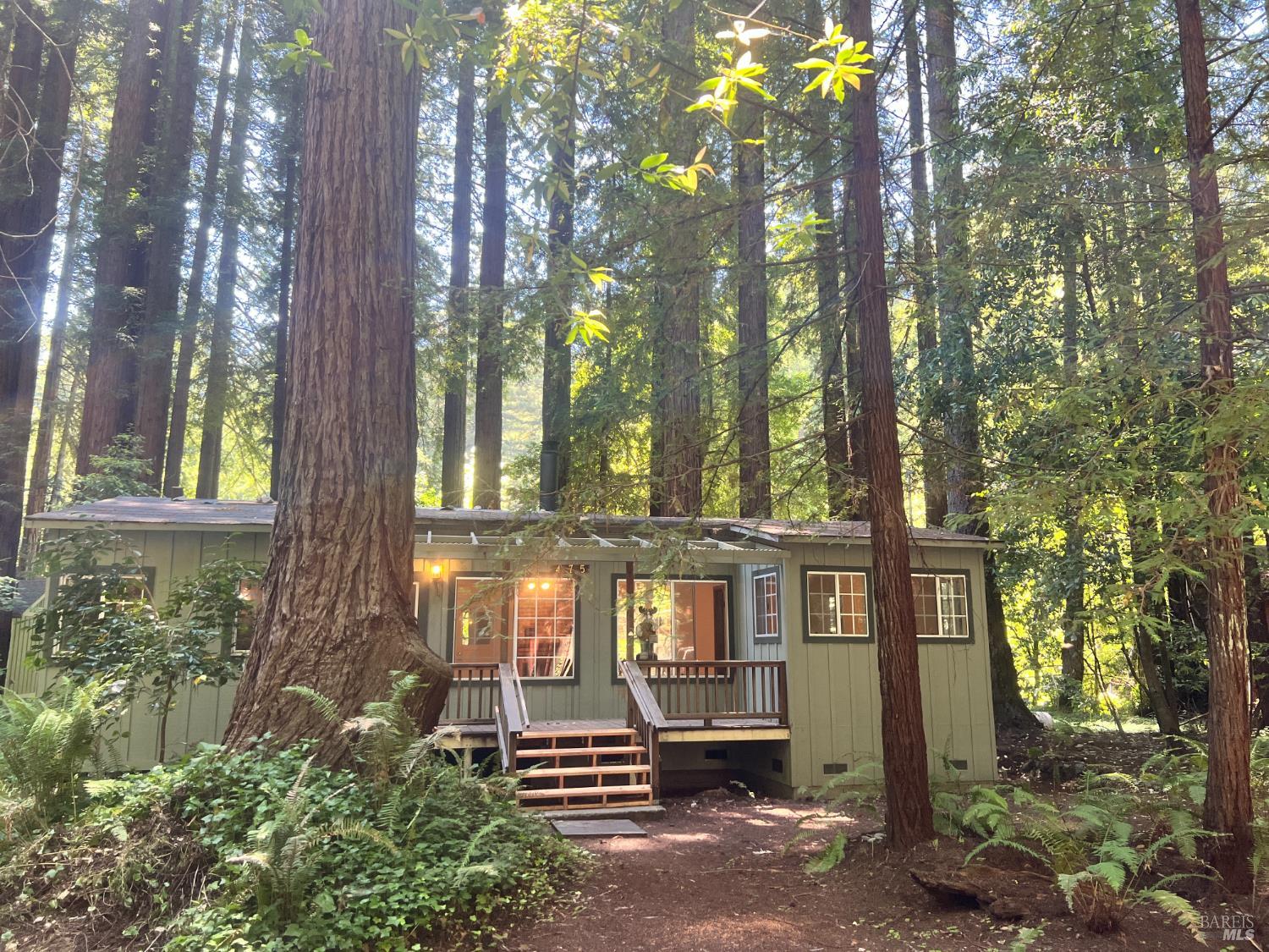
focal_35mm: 26
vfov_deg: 53.1
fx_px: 953
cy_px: 476
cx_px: 634
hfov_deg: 67.3
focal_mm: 5.7
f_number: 1.5
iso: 125
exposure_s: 1/121
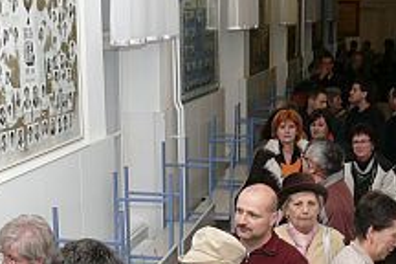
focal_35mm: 76
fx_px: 836
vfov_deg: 17.5
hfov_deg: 26.7
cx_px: 196
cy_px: 273
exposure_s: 1/30
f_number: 2.8
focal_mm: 7.4
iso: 100
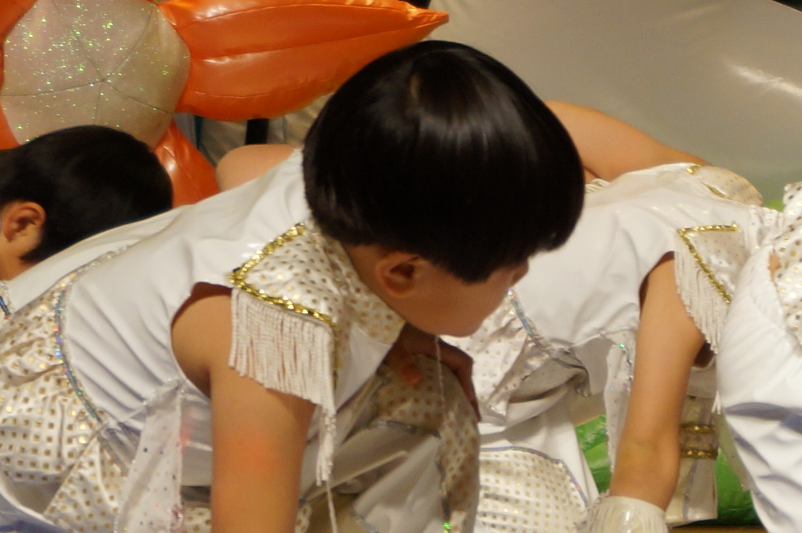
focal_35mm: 300
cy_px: 134
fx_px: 6671
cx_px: 101
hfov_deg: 6.9
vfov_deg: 4.6
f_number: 5.6
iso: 320
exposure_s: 1/100
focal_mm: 55
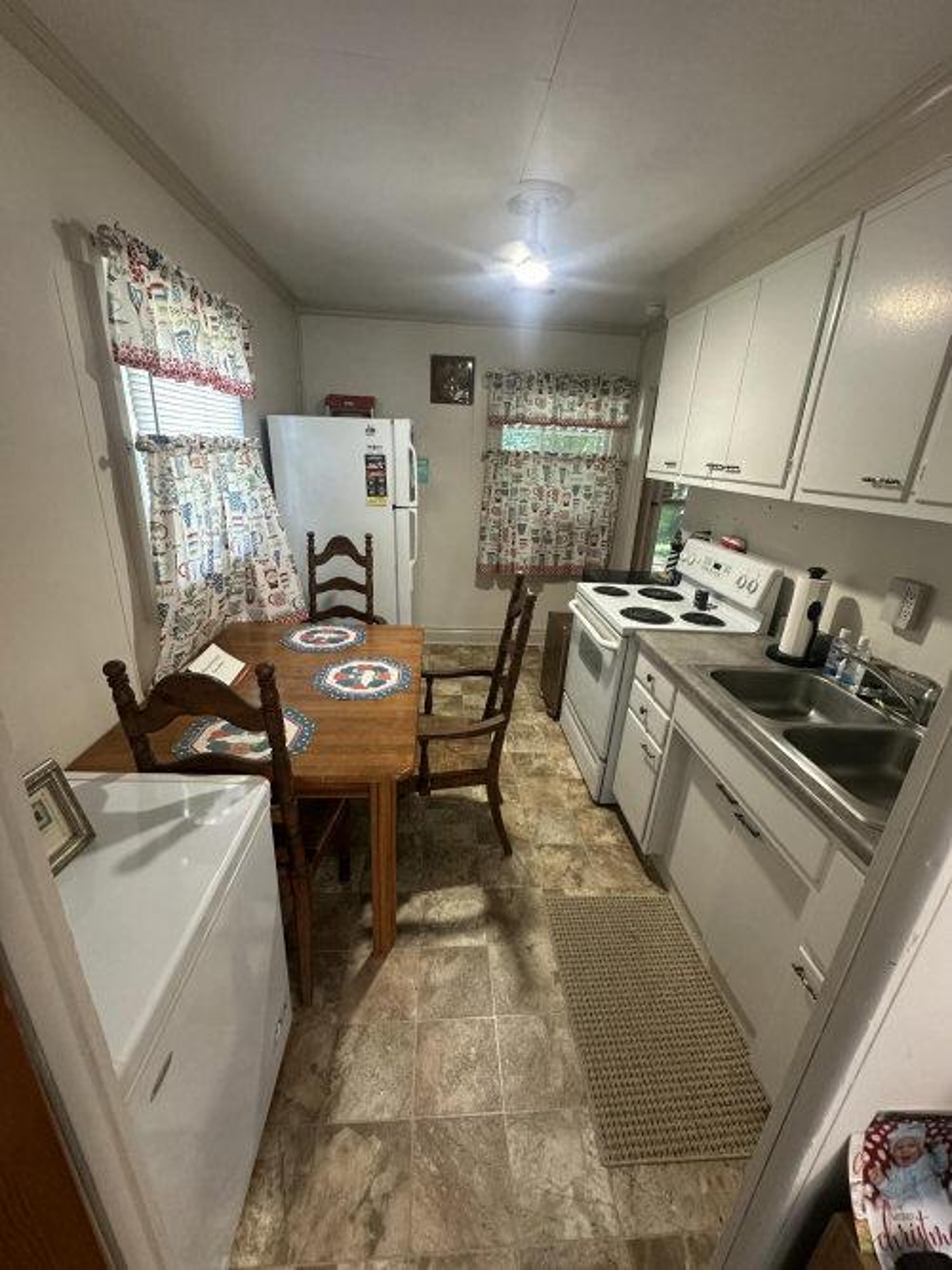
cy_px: 635
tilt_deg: -20.2
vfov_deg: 102.1
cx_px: 476
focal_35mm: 14
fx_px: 514
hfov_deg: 85.7
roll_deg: -2.7
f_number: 2.2
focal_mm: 2.22
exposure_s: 1/60
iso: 250
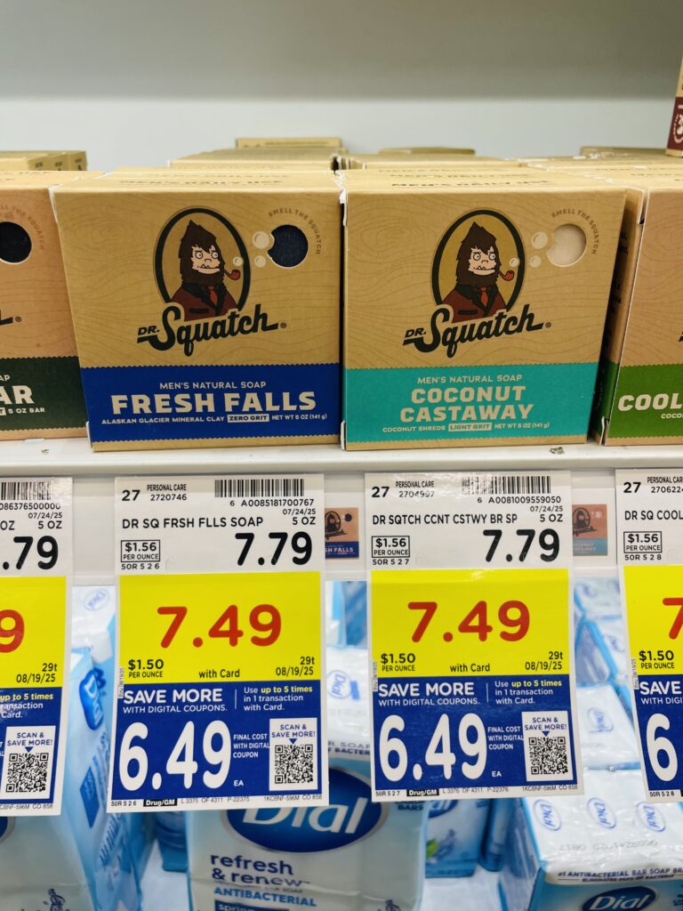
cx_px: 342
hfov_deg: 53.1
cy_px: 456
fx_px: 684
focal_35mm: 26
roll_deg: +0.4
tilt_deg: -25.8
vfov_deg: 67.3
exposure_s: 1/120
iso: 50
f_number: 1.6
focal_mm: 4.2
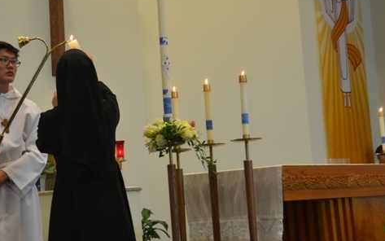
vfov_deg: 19.7
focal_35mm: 66
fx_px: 693
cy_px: 109
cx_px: 136
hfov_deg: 30.9
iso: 800
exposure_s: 1/50
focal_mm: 32
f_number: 4
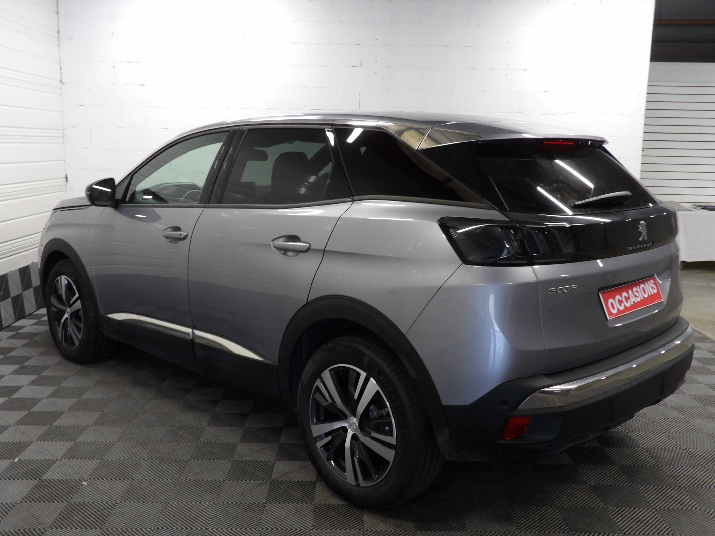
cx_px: 358
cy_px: 268
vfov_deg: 42.9
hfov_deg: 55.4
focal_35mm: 33
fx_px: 682
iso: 200
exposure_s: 1/17
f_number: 3.6
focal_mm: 5.9
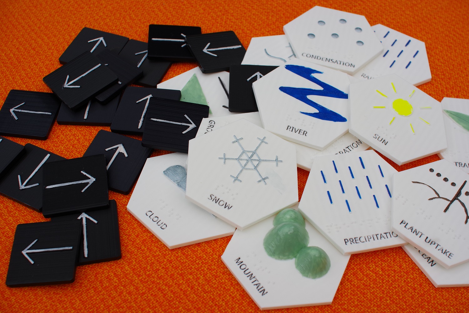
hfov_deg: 43.6
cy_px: 156
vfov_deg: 29.9
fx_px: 586
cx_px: 234
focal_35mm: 45
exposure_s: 1/500
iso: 200
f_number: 6.3
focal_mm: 30
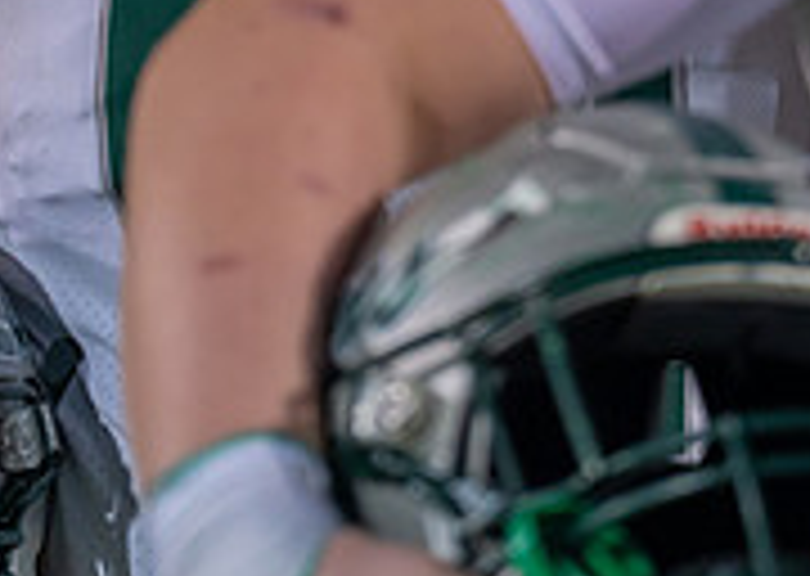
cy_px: -454
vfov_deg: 1.8
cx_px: 379
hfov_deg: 2.6
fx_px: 17894
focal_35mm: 779
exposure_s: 1/500
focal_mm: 200
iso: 800
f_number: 2.8
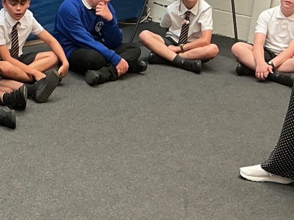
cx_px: 15
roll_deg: -5.5
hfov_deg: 16.8
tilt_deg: -23.1
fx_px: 976
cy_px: 194
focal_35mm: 115
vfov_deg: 12.8
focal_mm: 3
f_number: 1.8
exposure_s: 1/60
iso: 80
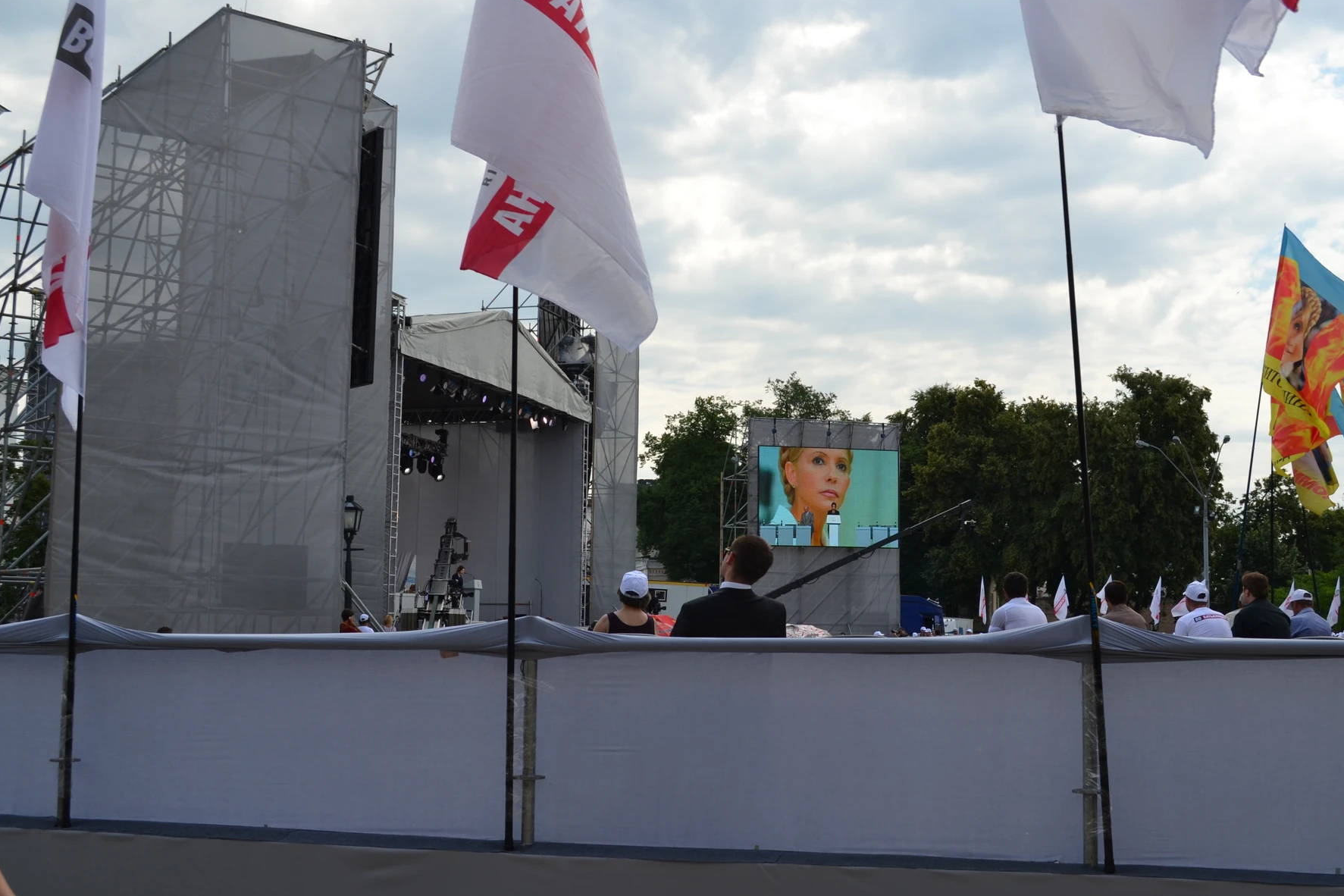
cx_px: 720
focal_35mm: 44
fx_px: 1643
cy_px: 460
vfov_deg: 30.5
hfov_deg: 44.5
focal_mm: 26
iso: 100
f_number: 8
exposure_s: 1/250
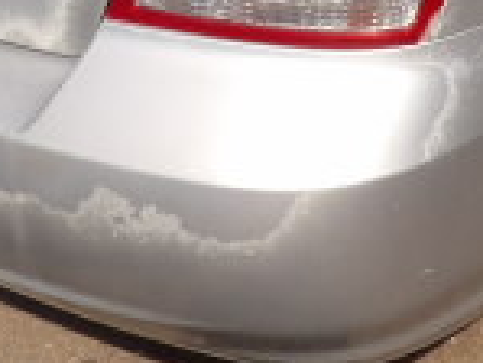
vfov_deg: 13.1
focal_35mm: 103
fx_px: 1438
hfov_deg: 19.0
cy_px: -279
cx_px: 295
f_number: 5.6
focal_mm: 4.3
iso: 100
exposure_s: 1/590
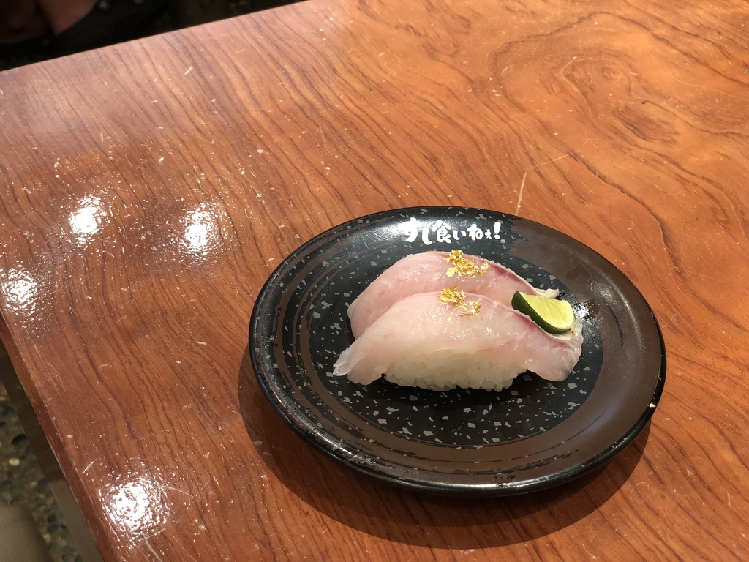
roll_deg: -1.5
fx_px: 1125
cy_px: 281
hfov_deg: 36.8
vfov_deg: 28.0
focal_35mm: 52
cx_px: 374
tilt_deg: -40.2
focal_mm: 6
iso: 100
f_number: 2.4
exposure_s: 1/30
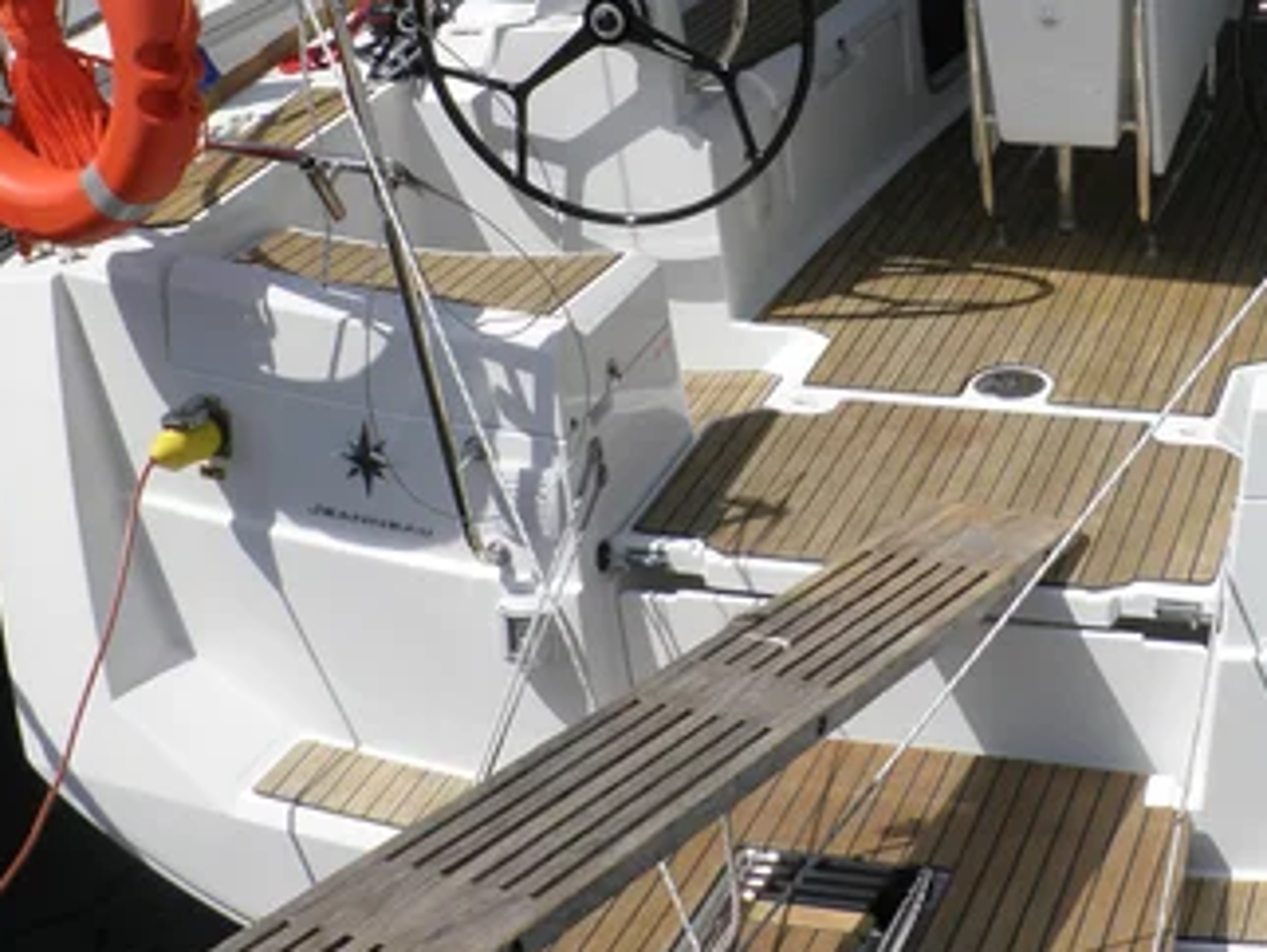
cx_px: 1007
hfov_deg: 28.4
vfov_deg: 21.7
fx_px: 2454
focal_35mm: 67
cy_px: 208
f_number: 5.6
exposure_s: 1/500
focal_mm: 6.3
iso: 64
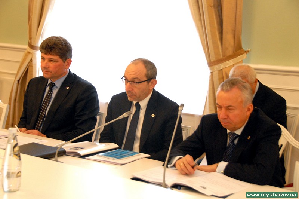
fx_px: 548
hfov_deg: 30.5
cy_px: 100
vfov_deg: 20.6
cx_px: 150
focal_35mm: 66
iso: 1000
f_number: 4.5
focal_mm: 44
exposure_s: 1/60
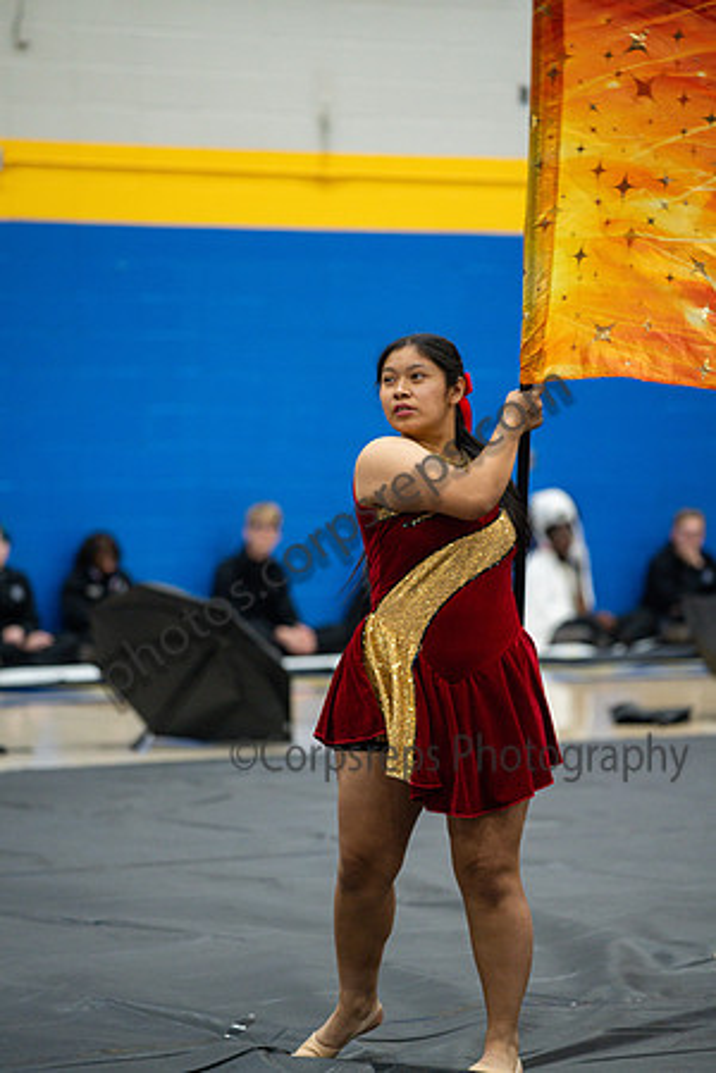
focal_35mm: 165
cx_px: 358
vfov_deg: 12.5
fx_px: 4922
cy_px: 536
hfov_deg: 8.3
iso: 5000
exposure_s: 1/500
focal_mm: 165
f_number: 4
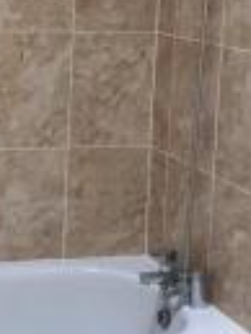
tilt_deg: -6.5
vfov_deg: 19.9
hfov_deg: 14.6
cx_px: -60
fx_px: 946
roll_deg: -1.6
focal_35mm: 98
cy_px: 95
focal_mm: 4.15
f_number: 2.2
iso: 160
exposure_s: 1/33
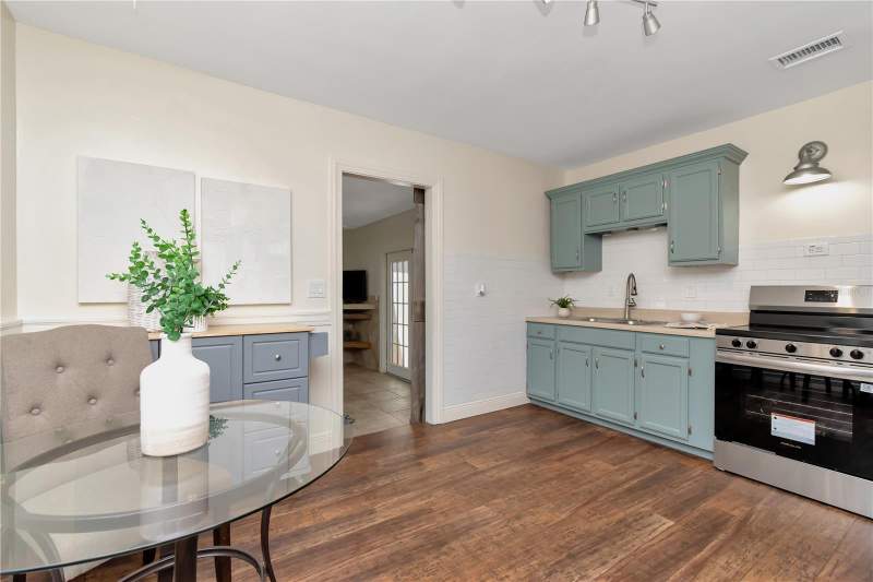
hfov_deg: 100.4
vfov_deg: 77.3
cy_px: 291
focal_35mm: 15
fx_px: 364
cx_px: 436
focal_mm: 10
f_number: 8
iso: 500
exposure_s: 1/200
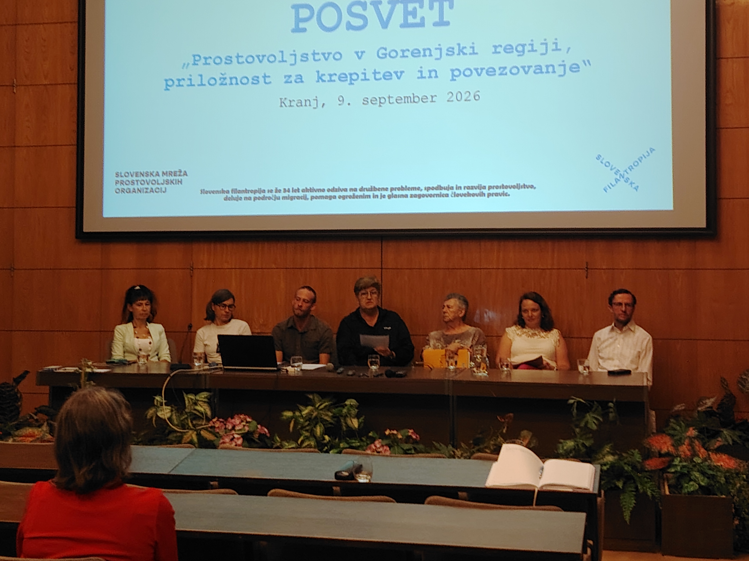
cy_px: 226
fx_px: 1190
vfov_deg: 26.5
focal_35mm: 55
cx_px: 371
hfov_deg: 34.9
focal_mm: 5.25
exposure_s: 1/33.3
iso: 944
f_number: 1.75
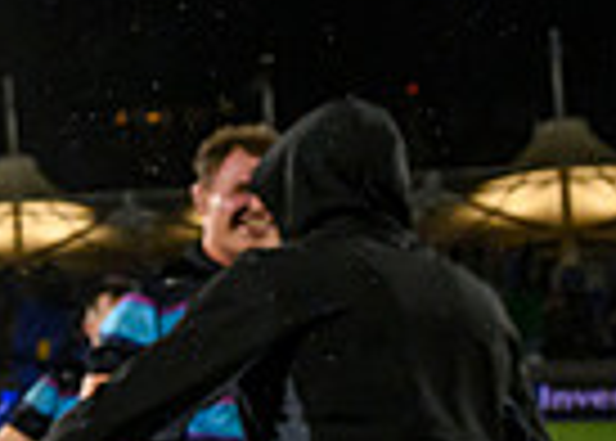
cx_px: -755
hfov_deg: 14.0
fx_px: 1925
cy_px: 256
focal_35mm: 110
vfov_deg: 13.1
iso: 4000
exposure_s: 1/1600
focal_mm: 24
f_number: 4
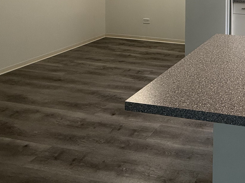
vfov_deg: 34.2
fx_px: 241
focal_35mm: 34
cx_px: 280
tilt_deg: -1.6
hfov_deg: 41.1
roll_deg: -1.4
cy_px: -33
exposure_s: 1/120
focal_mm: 2.22
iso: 125
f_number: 2.2
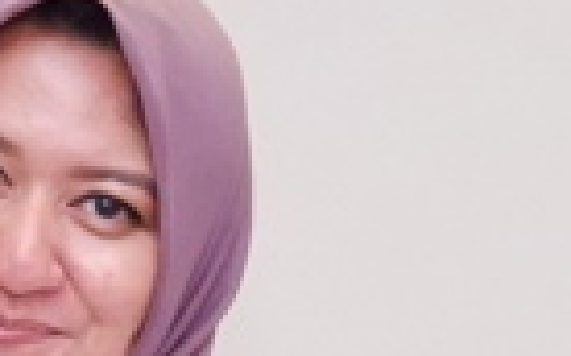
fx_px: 4867
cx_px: -83
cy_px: 619
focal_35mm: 313
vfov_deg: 4.2
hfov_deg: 6.7
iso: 8000
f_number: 6.4
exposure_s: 1/80
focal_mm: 35
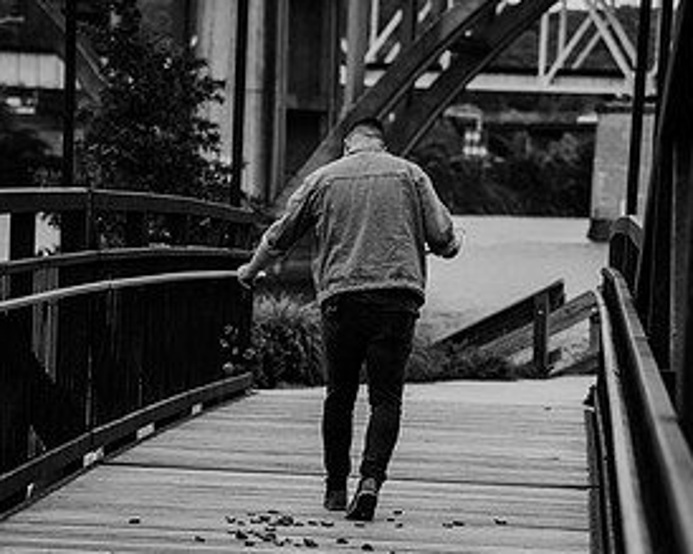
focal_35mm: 185
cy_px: 425
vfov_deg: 8.3
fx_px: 3793
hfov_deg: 10.4
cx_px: 354
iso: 320
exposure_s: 1/800
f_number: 4
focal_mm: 120
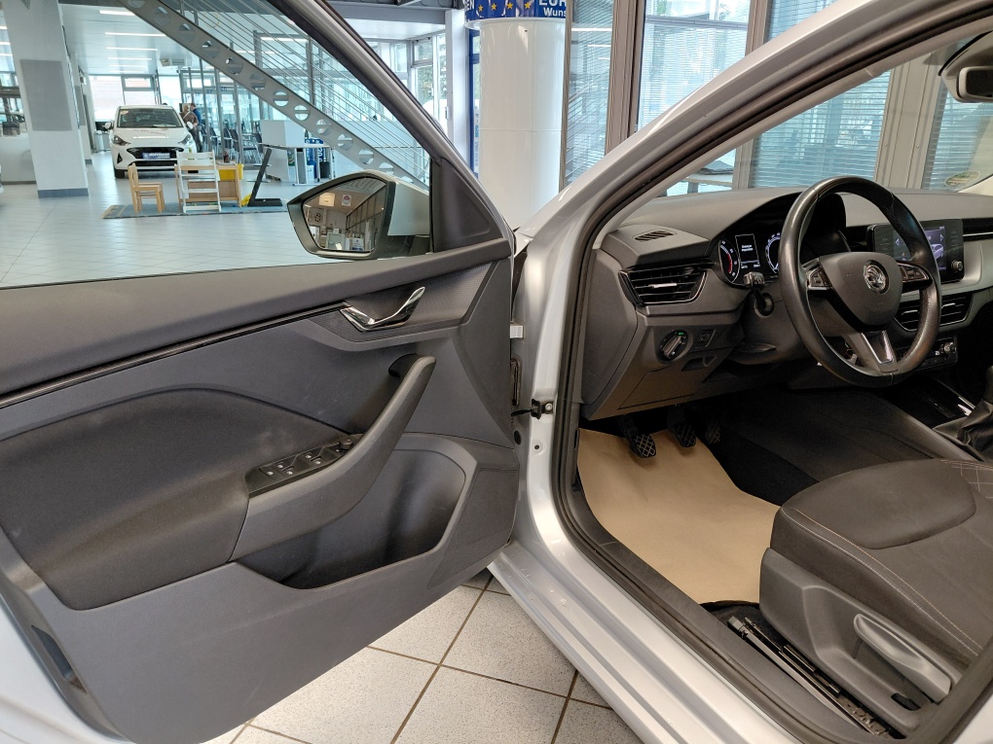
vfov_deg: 54.9
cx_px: 496
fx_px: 717
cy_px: 372
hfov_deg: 69.4
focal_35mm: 25
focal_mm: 4.69
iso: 250
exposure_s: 1/100
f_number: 1.8
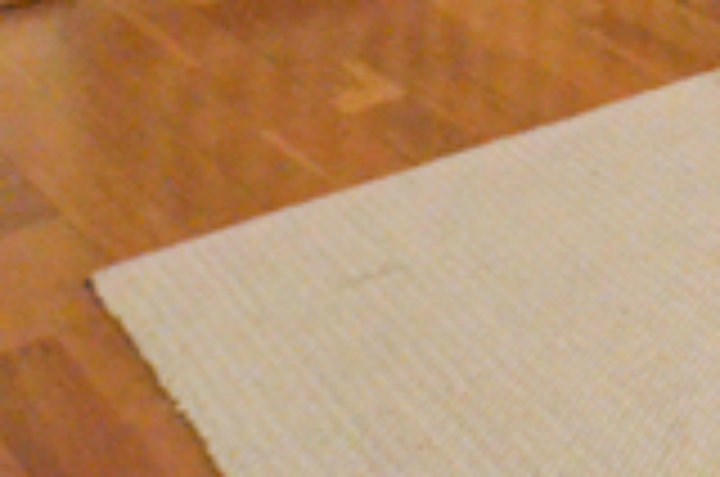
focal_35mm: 83
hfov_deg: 16.4
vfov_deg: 12.0
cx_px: 1562
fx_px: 1657
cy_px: -776
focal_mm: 10
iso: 6400
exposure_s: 1/15
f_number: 3.5
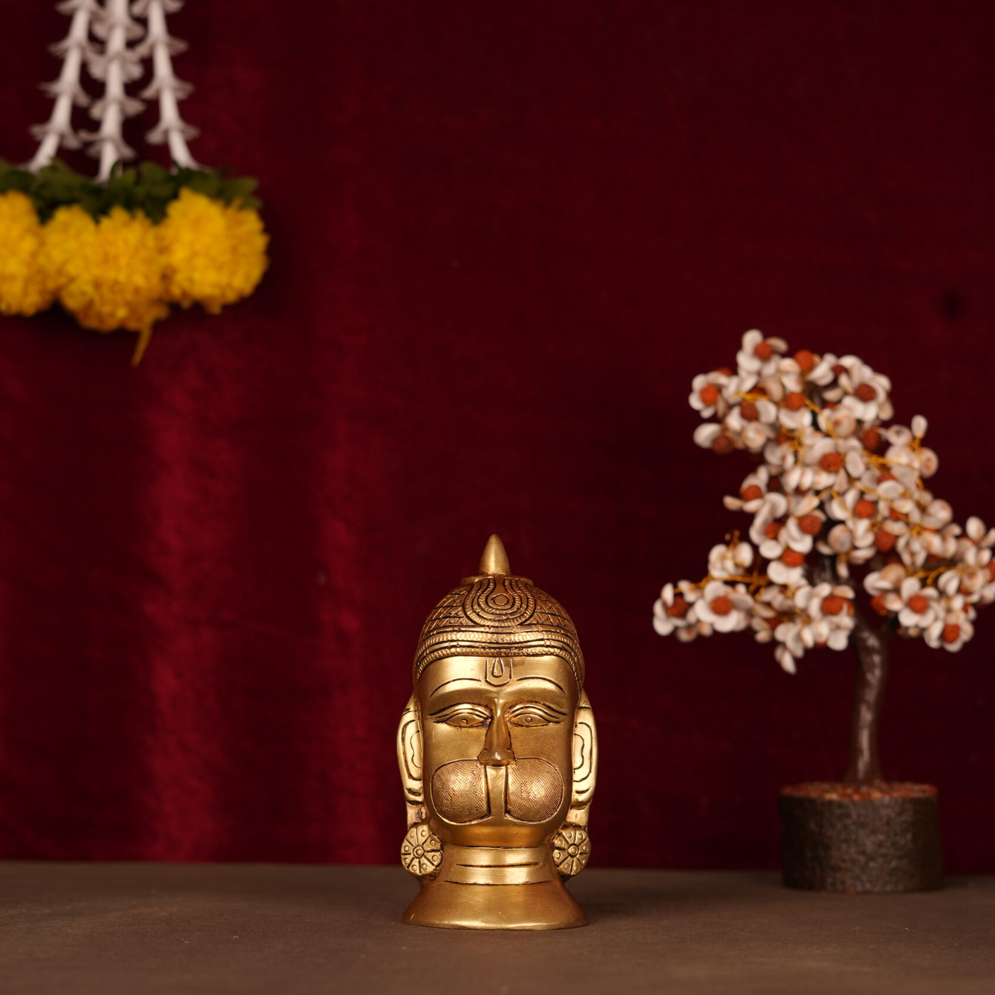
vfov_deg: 26.9
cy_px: 557
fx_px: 2081
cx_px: 496
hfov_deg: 26.9
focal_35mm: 64
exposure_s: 1/100
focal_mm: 50
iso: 250
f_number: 4
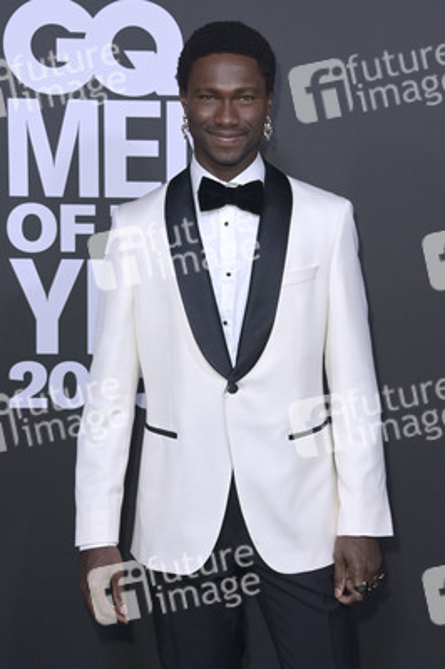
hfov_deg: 28.0
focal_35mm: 48
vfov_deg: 41.1
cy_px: 334
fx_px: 891
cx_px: 222
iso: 1000
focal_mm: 48
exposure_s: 1/250
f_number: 5.6
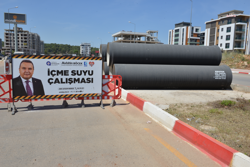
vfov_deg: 42.4
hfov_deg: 60.3
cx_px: 125
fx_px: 215
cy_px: 84
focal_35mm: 31
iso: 250
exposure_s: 1/100
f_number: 20
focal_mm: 31
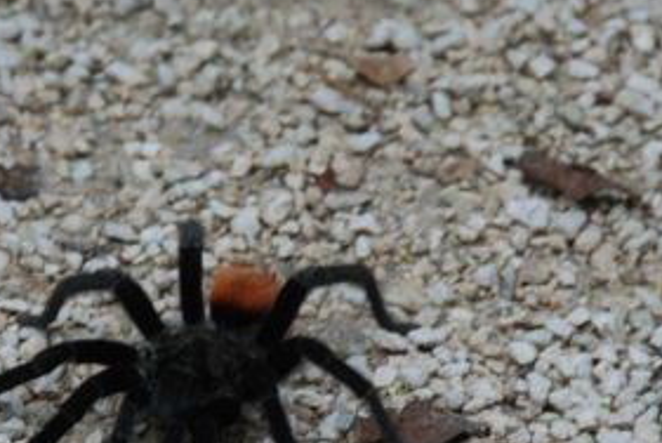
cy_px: 323
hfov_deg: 3.8
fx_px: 10032
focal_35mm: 545
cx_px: 224
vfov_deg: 2.5
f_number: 5.6
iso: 100
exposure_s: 1/40
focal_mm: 170
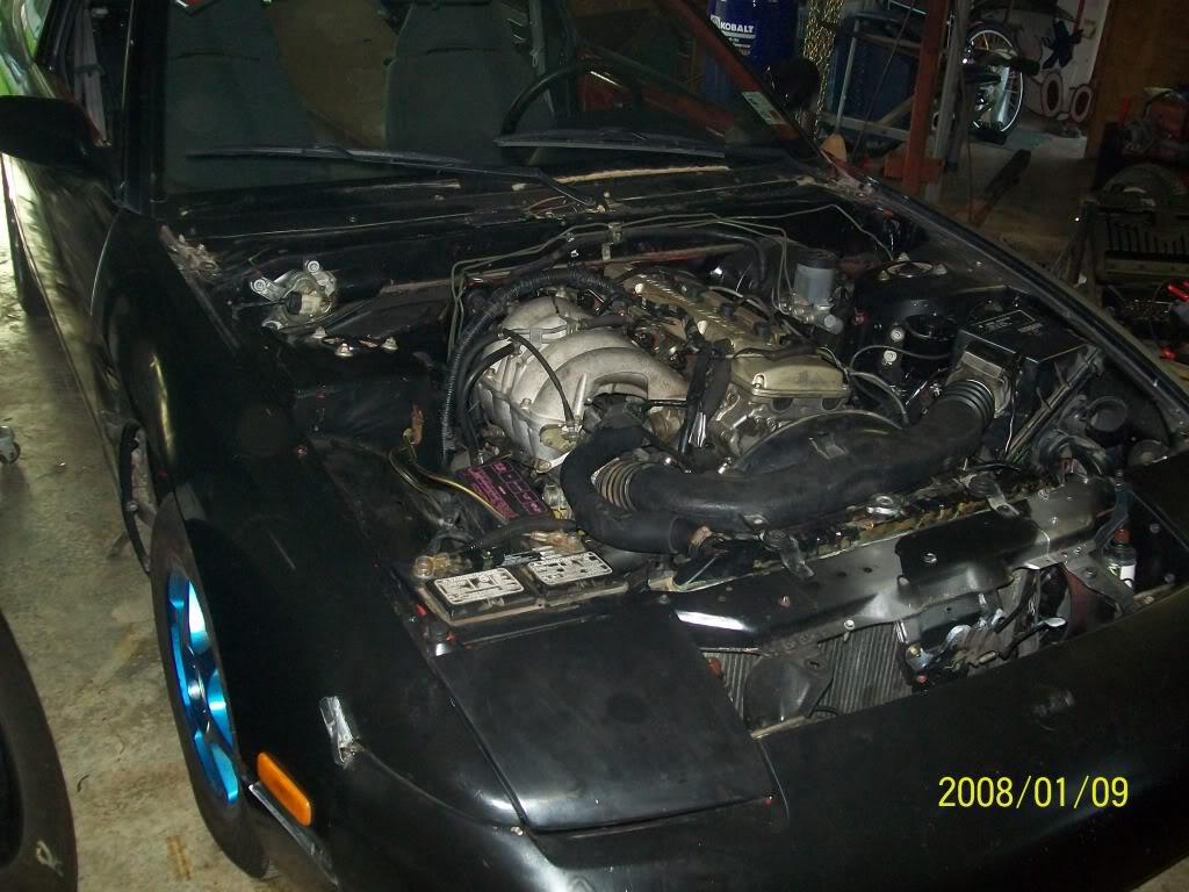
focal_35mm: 36
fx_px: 1237
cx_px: 594
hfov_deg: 51.4
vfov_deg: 39.7
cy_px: 446
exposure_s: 1/60
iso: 160
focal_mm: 6
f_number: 2.7
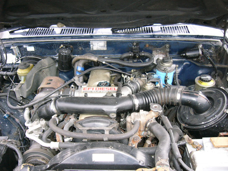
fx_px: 231
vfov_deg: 40.7
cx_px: 114
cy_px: 86
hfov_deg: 52.6
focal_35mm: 35
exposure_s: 1/60
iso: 100
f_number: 2.8
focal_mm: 5.8
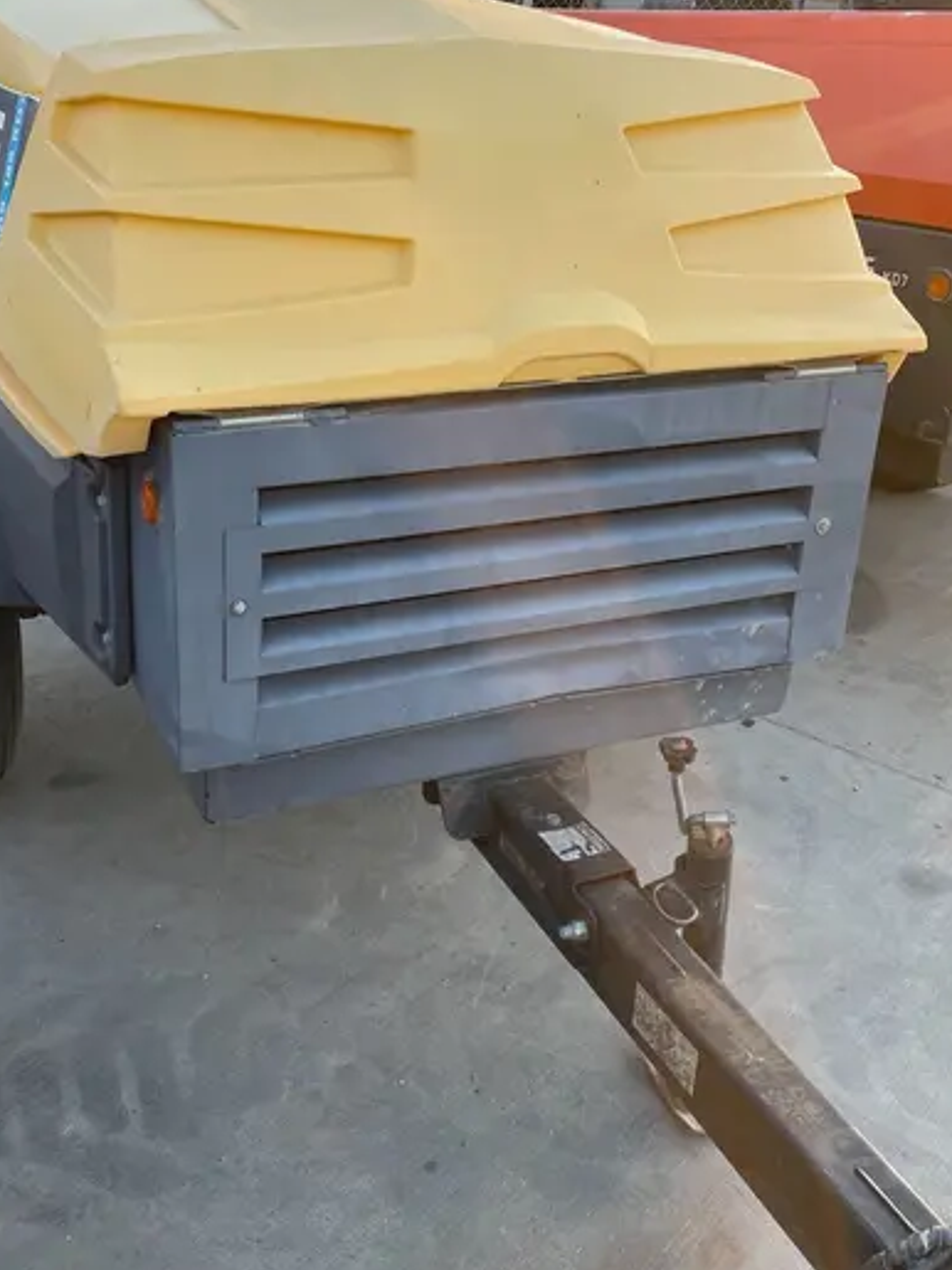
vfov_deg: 50.0
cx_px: 387
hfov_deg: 38.5
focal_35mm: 37
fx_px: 1357
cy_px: 551
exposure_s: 1/295
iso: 32
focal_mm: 4.2
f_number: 1.6
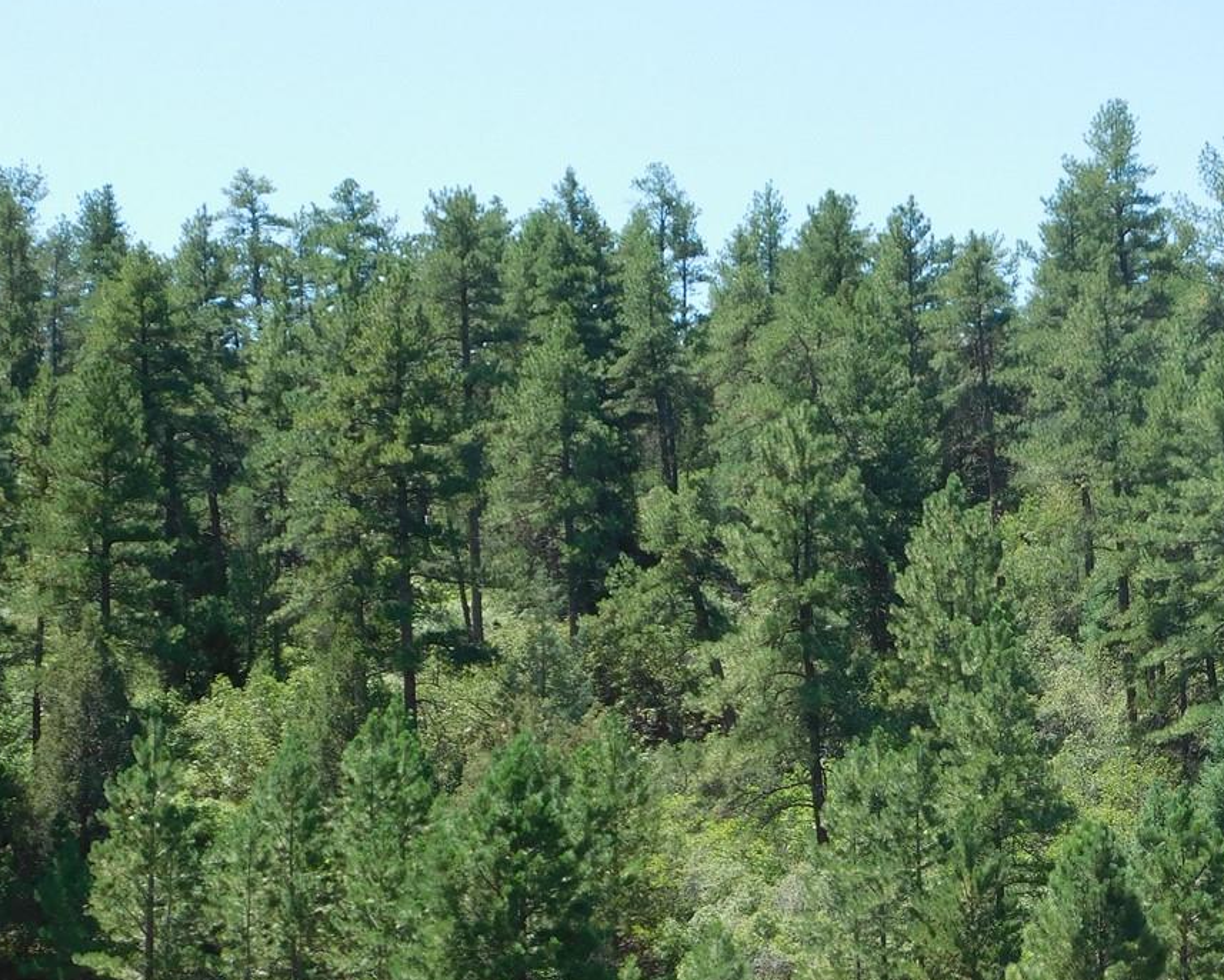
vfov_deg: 18.6
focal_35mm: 82
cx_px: 1017
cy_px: 704
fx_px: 2971
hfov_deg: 22.9
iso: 125
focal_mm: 8
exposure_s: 1/500
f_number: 3.7
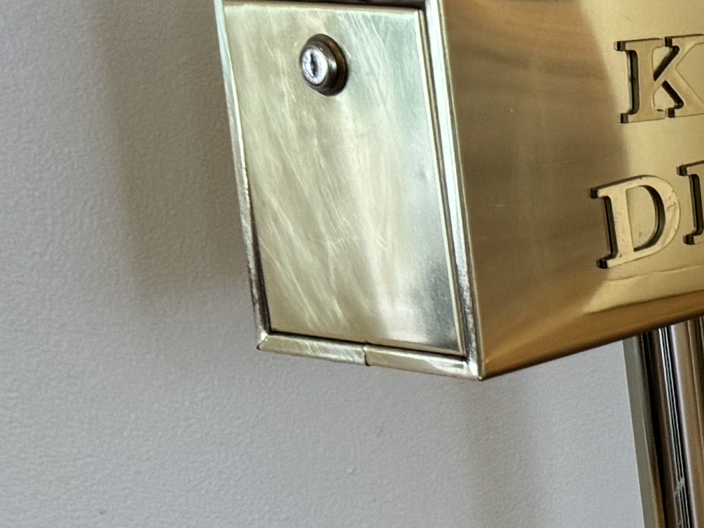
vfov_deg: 10.8
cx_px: 1974
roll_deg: +3.3
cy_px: 30
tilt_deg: -9.3
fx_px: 2766
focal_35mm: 136
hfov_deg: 10.9
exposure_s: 1/60
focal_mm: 6.76
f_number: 1.78
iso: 125
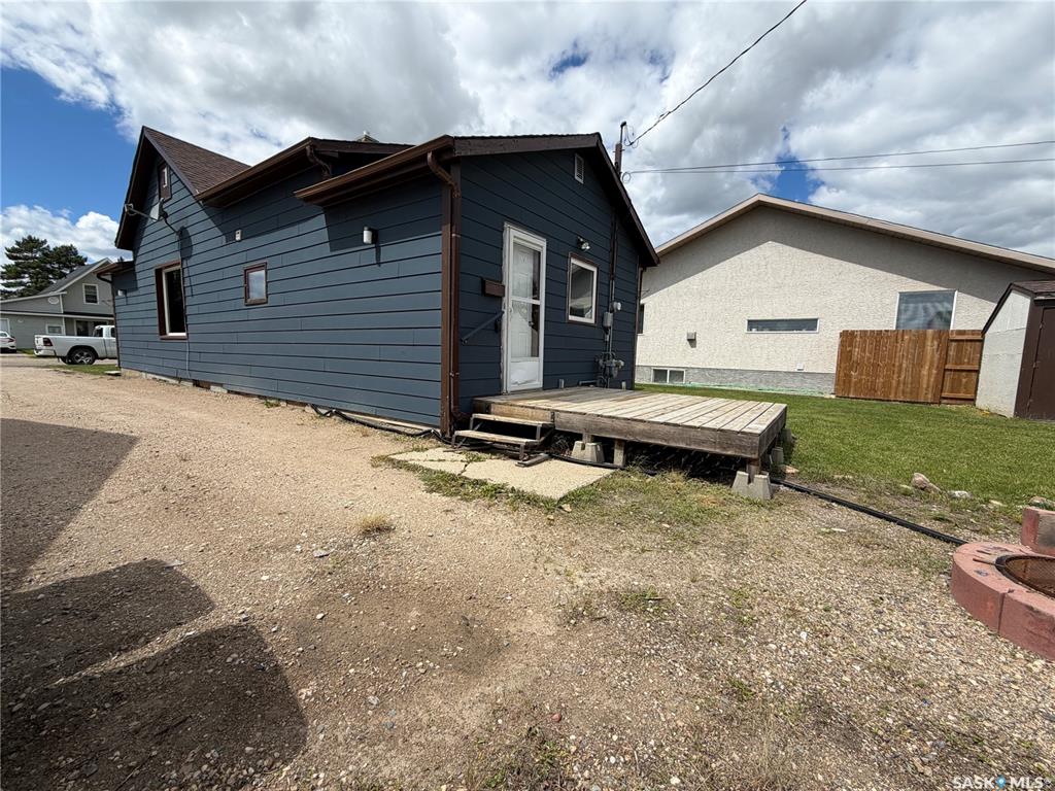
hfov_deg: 102.1
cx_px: 528
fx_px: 427
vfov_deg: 85.7
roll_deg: -0.5
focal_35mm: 14
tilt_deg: -6.3
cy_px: 396
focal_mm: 2.22
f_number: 2.2
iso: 20
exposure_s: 1/1145
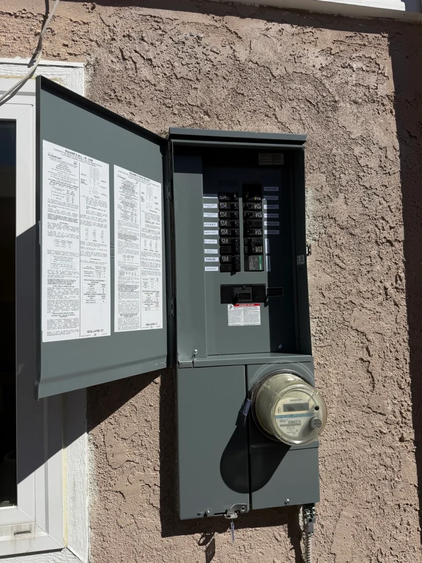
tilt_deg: +3.9
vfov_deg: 71.6
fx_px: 390
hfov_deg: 56.8
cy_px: 282
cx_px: 211
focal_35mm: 24
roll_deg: +1.2
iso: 80
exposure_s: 1/11905
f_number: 1.78
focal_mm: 6.76
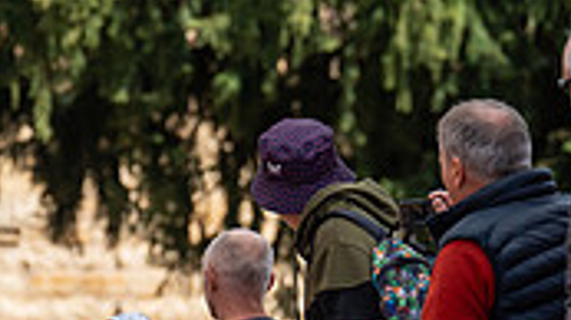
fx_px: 10621
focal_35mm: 702
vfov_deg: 1.7
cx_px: -314
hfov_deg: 3.1
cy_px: 269
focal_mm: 200
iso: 500
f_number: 5
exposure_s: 1/1000
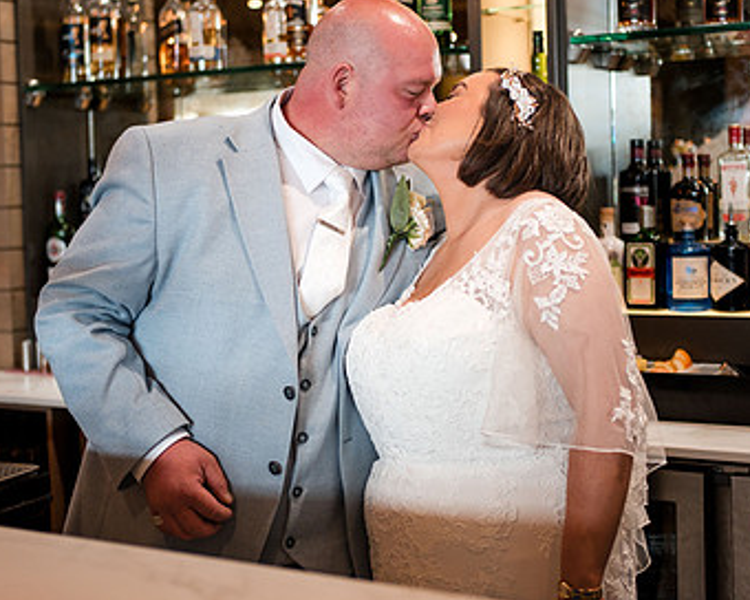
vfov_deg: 27.1
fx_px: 1243
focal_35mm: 56
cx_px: 397
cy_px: 235
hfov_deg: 33.6
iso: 1250
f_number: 1.8
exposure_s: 1/500
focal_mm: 35
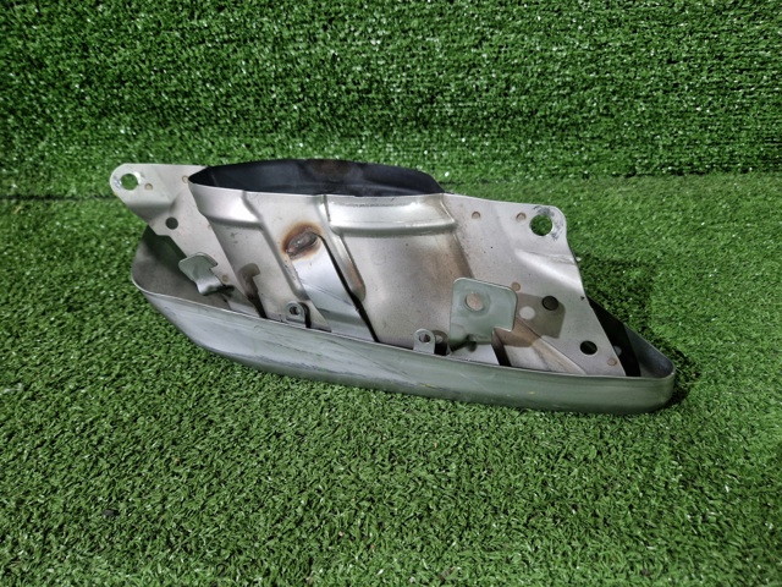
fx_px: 520
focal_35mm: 23
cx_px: 391
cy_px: 294
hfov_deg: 73.9
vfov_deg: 58.9
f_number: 1.8
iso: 500
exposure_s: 1/100
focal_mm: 5.4
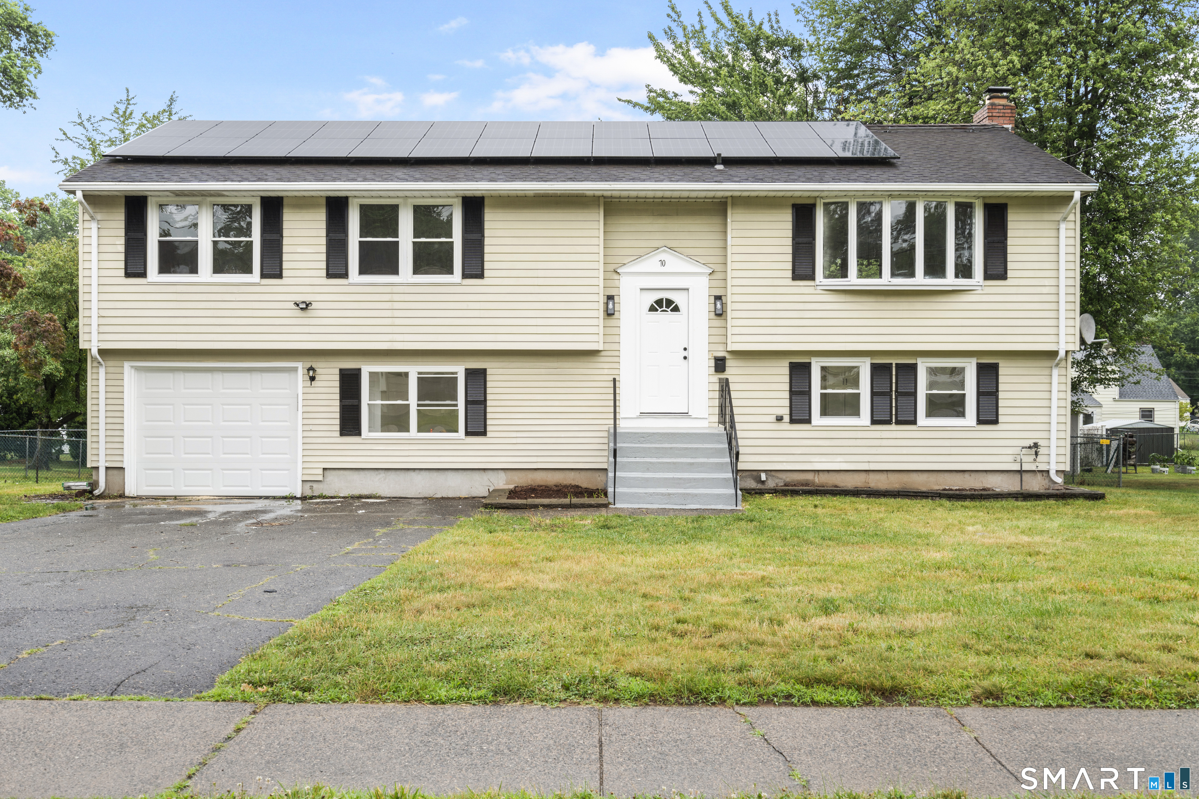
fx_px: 1166
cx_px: 600
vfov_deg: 37.9
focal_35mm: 35
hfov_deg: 54.4
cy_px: 400
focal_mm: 35
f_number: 9
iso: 200
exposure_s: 1/4
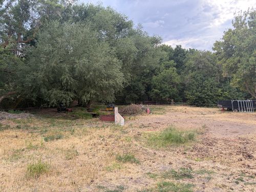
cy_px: 96
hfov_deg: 67.3
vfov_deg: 53.1
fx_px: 192
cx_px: 128
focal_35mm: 26
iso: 64
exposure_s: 1/412
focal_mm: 5.96
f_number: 1.6
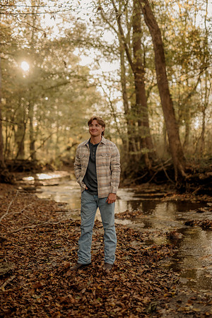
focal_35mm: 50
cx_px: 106
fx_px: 442
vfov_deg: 39.6
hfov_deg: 27.0
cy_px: 159
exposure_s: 1/320
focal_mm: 50
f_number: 1.4
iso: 200
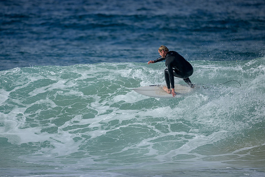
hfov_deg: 2.6
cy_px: 88
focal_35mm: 800
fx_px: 5890
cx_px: 132
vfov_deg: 1.7
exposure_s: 1/2500
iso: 250
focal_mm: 800
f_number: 6.3
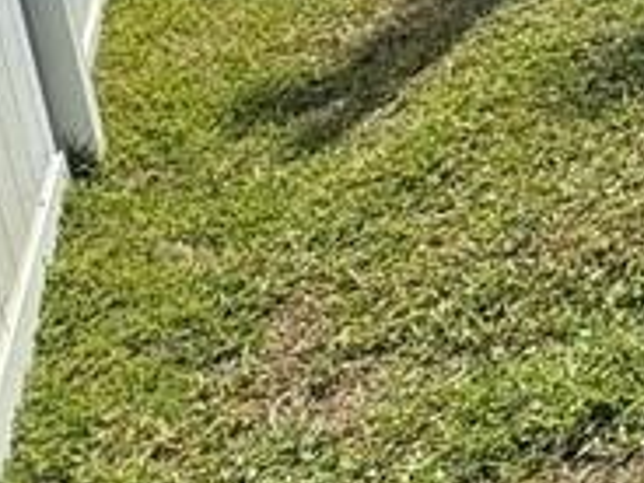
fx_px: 1451
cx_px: 1358
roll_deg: -1.1
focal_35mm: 78
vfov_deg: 16.9
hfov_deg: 16.9
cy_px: -270
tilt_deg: -15.2
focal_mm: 2.22
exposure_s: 1/858
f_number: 2.2
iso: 50
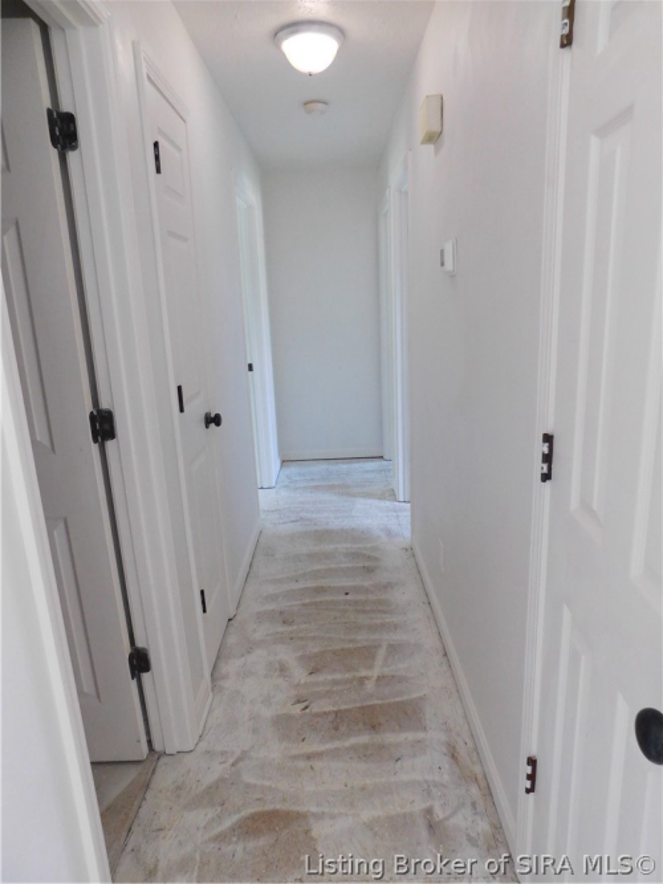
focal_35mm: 23
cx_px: 332
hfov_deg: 58.9
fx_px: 588
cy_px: 442
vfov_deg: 73.9
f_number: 3
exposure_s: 1/30
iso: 400
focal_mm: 4
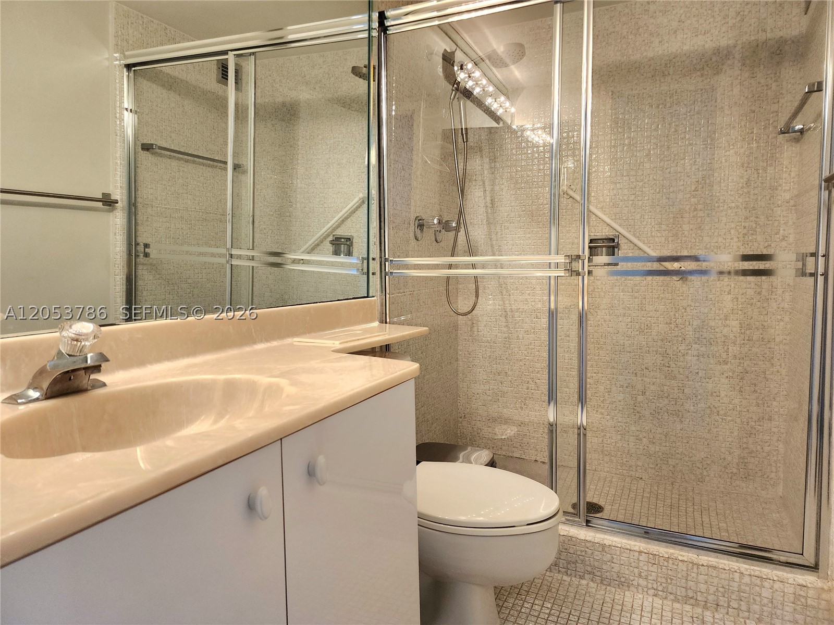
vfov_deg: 58.9
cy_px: 312
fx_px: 554
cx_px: 417
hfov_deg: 73.9
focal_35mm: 23
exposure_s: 1/120
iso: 250
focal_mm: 6.4
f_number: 1.8
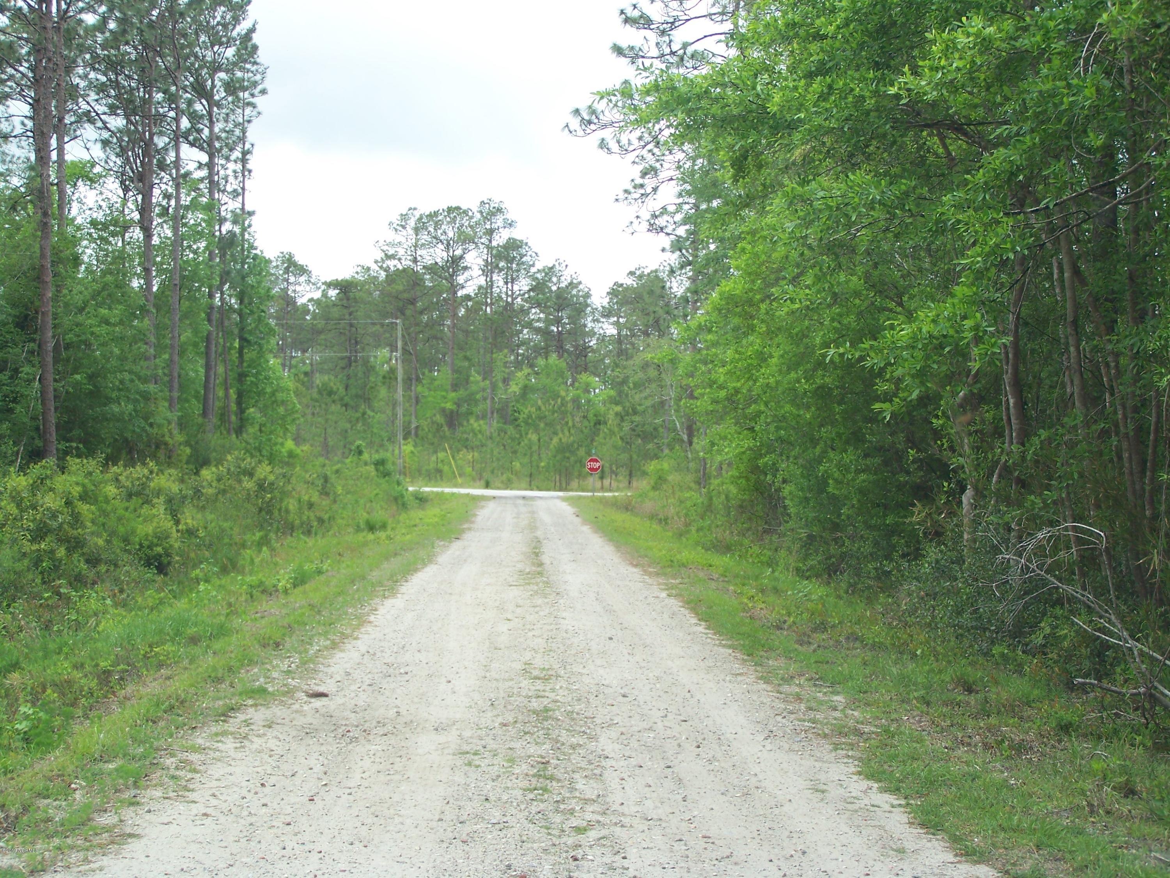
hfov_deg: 32.7
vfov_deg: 24.8
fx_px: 1994
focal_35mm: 59
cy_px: 439
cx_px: 585
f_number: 3.1
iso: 64
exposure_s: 1/160
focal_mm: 9.8
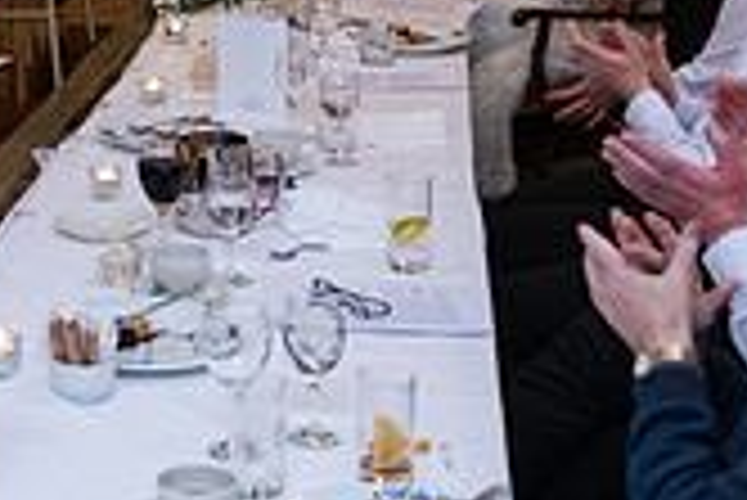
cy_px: -65
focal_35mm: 86
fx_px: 1786
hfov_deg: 22.0
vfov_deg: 15.5
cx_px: -122
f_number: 3.5
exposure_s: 1/160
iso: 1000
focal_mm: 24
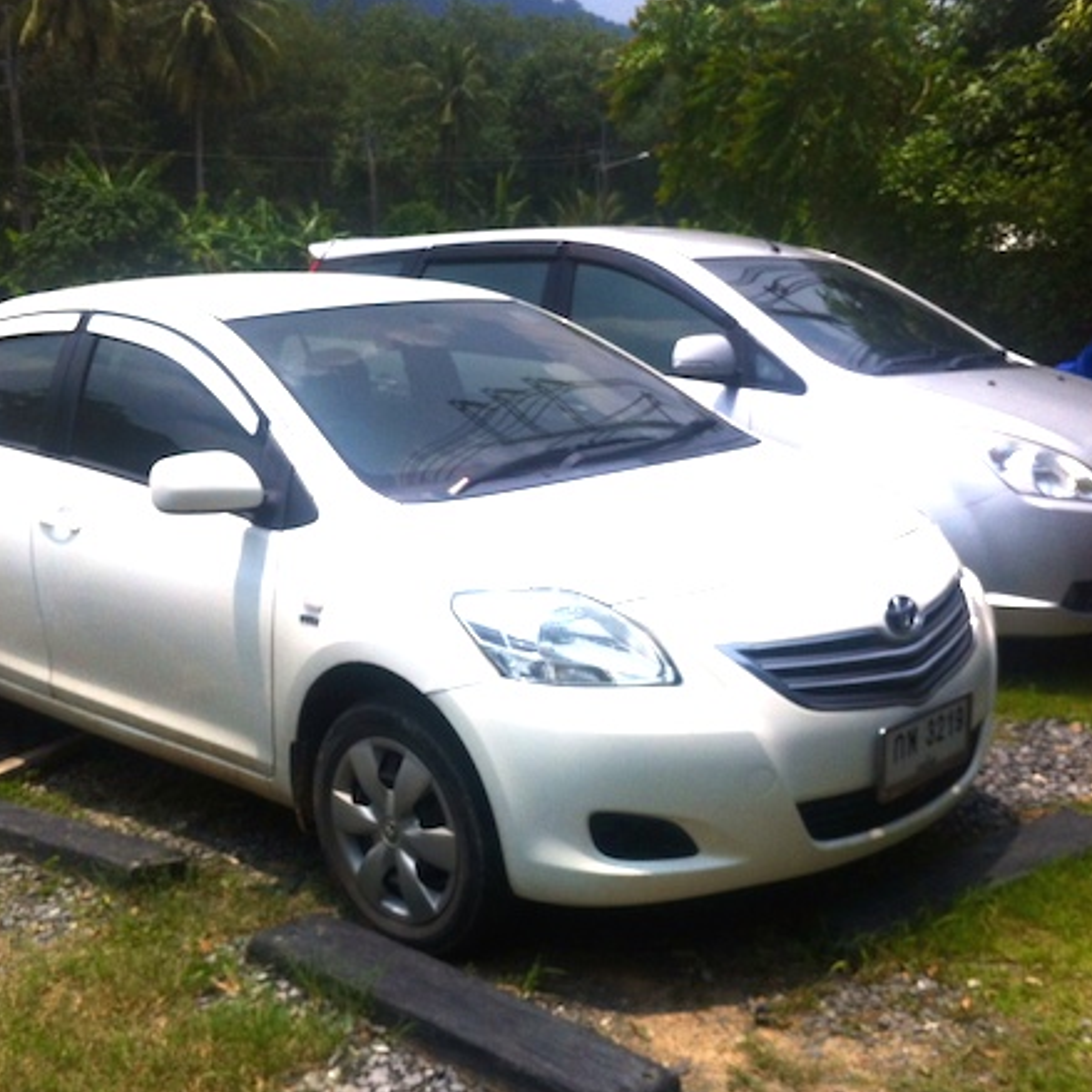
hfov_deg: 37.6
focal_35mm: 45
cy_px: 577
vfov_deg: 37.5
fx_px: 1606
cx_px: 535
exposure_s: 1/2155
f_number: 2.8
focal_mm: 3.85
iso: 80
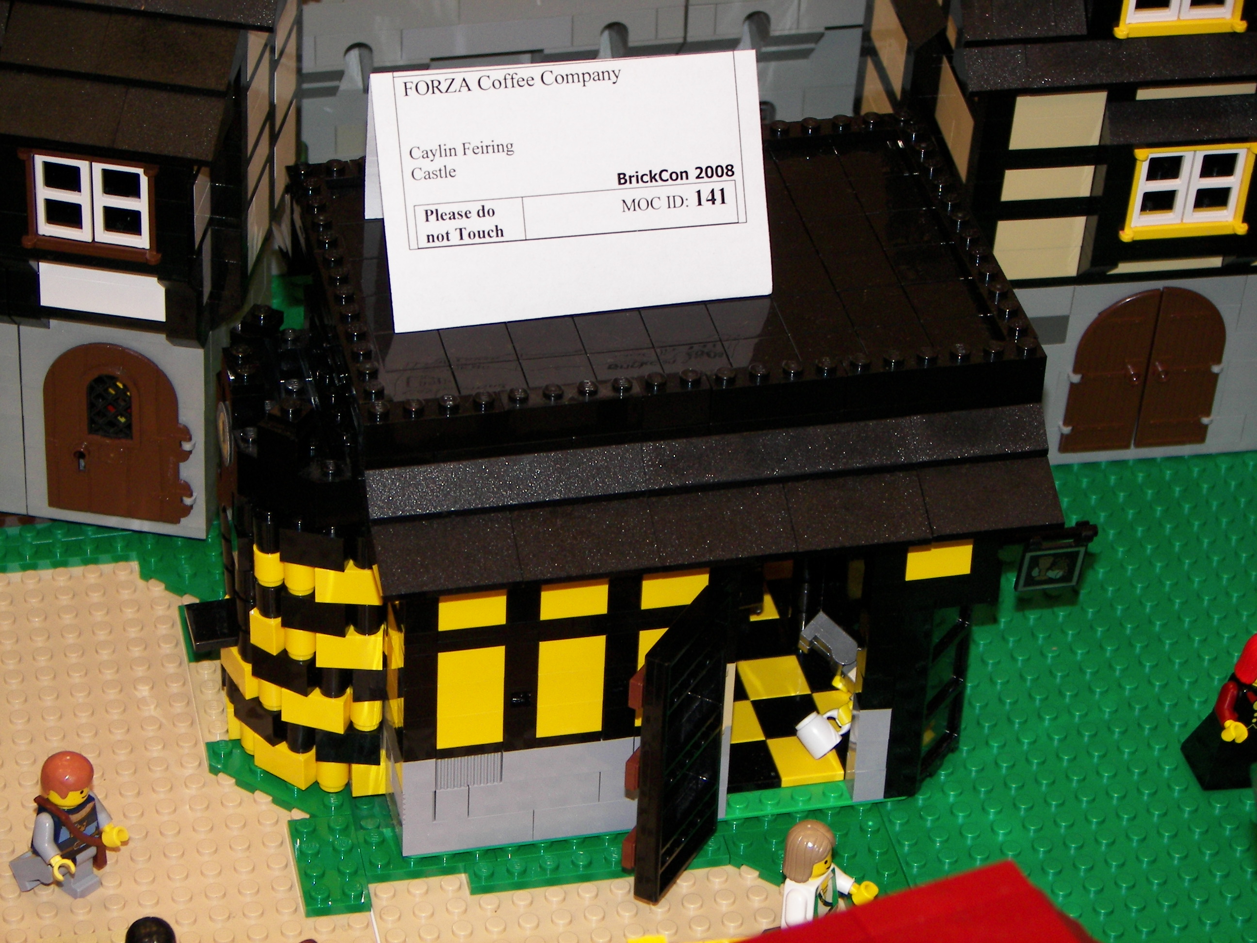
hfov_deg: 17.3
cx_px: 628
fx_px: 4140
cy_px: 472
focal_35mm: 114
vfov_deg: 13.0
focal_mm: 18.9
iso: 100
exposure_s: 1/40
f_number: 3.2
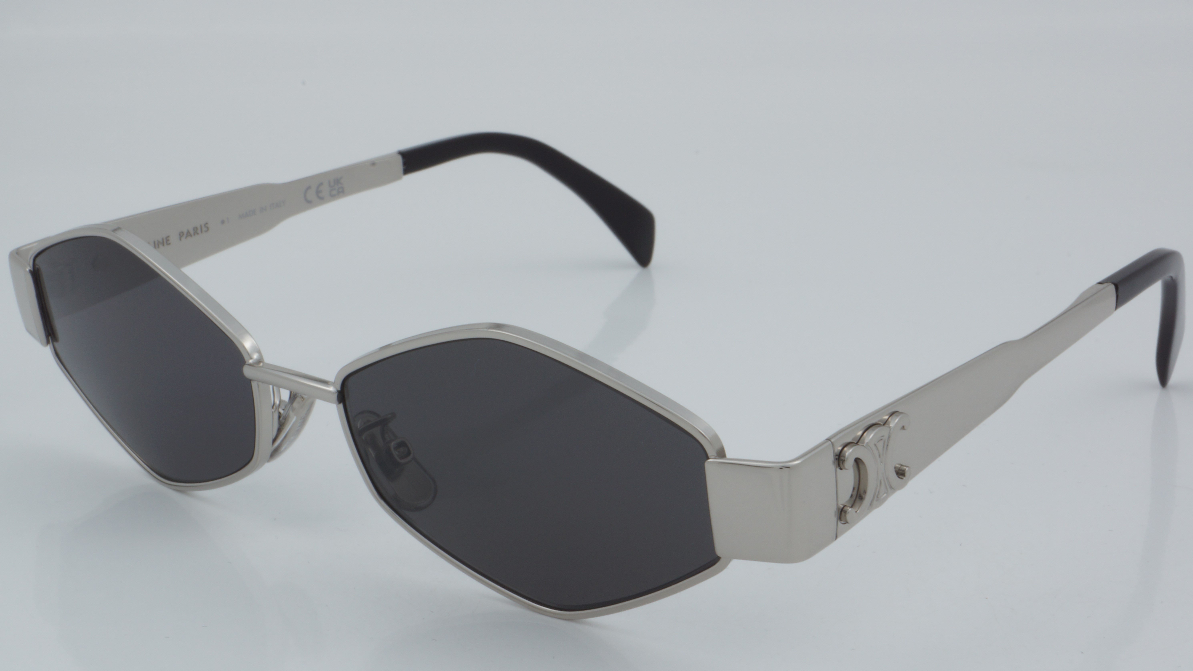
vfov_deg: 15.3
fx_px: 2499
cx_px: 594
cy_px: 389
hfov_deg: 26.9
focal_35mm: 79
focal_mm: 50
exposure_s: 1/4
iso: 100
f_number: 32
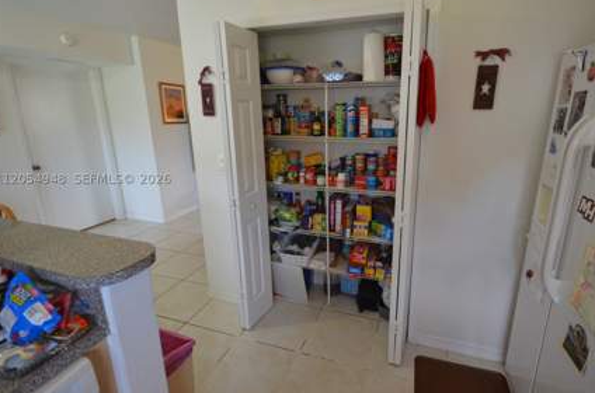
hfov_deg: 93.1
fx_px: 280
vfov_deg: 69.9
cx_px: 327
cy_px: 178
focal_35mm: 17
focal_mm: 10
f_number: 4
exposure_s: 1/50
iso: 800
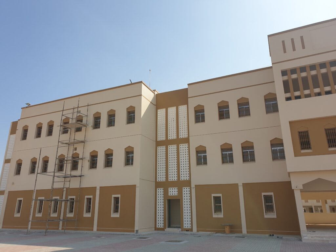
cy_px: 126
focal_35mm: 26
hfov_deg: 67.3
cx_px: 168
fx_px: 252
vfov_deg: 53.1
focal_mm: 4.3
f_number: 2.4
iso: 50
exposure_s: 1/1678
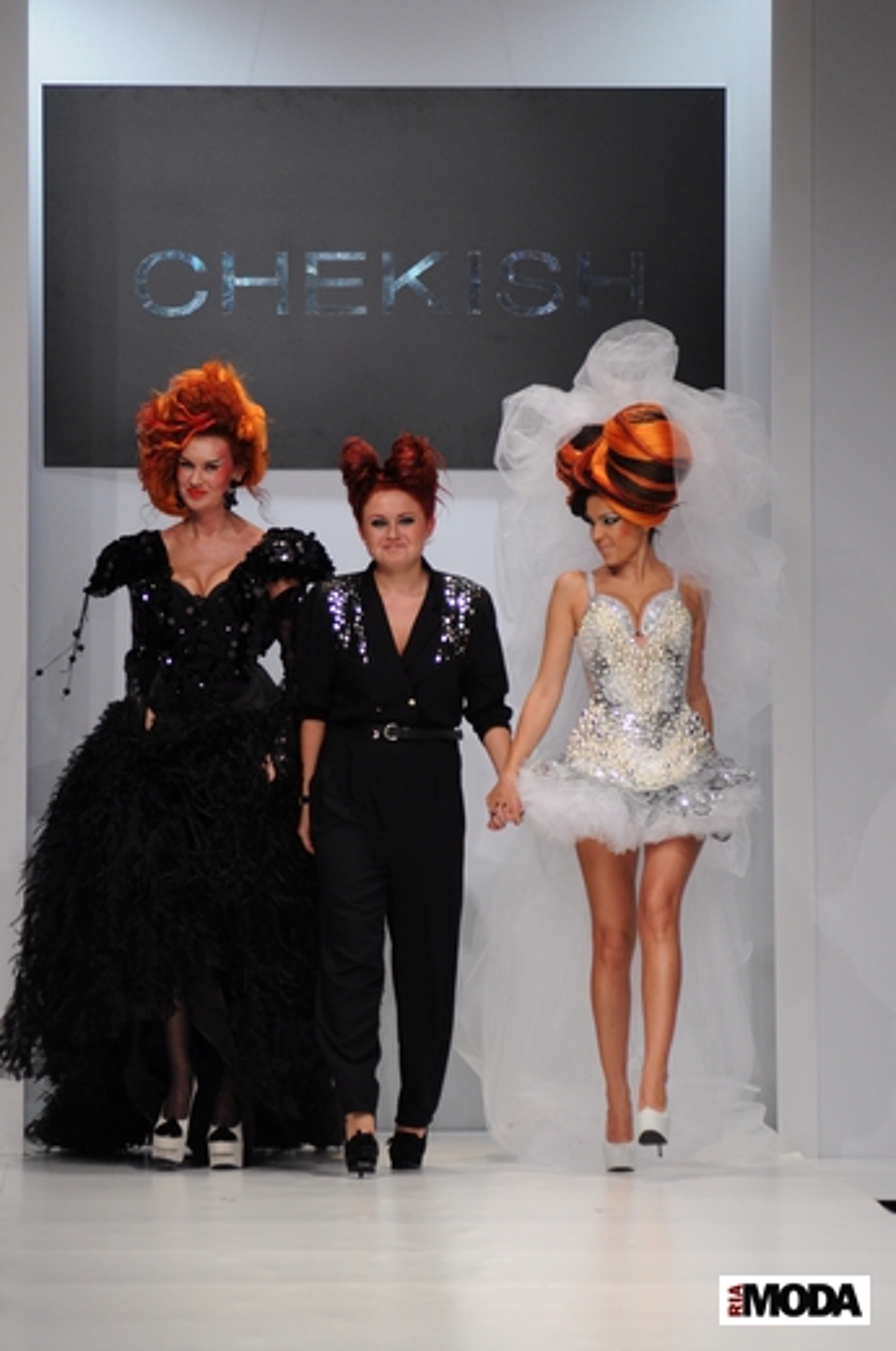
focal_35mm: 232
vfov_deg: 8.9
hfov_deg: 5.9
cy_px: 676
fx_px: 8708
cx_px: 448
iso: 800
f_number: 3.2
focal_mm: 155
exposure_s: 1/320
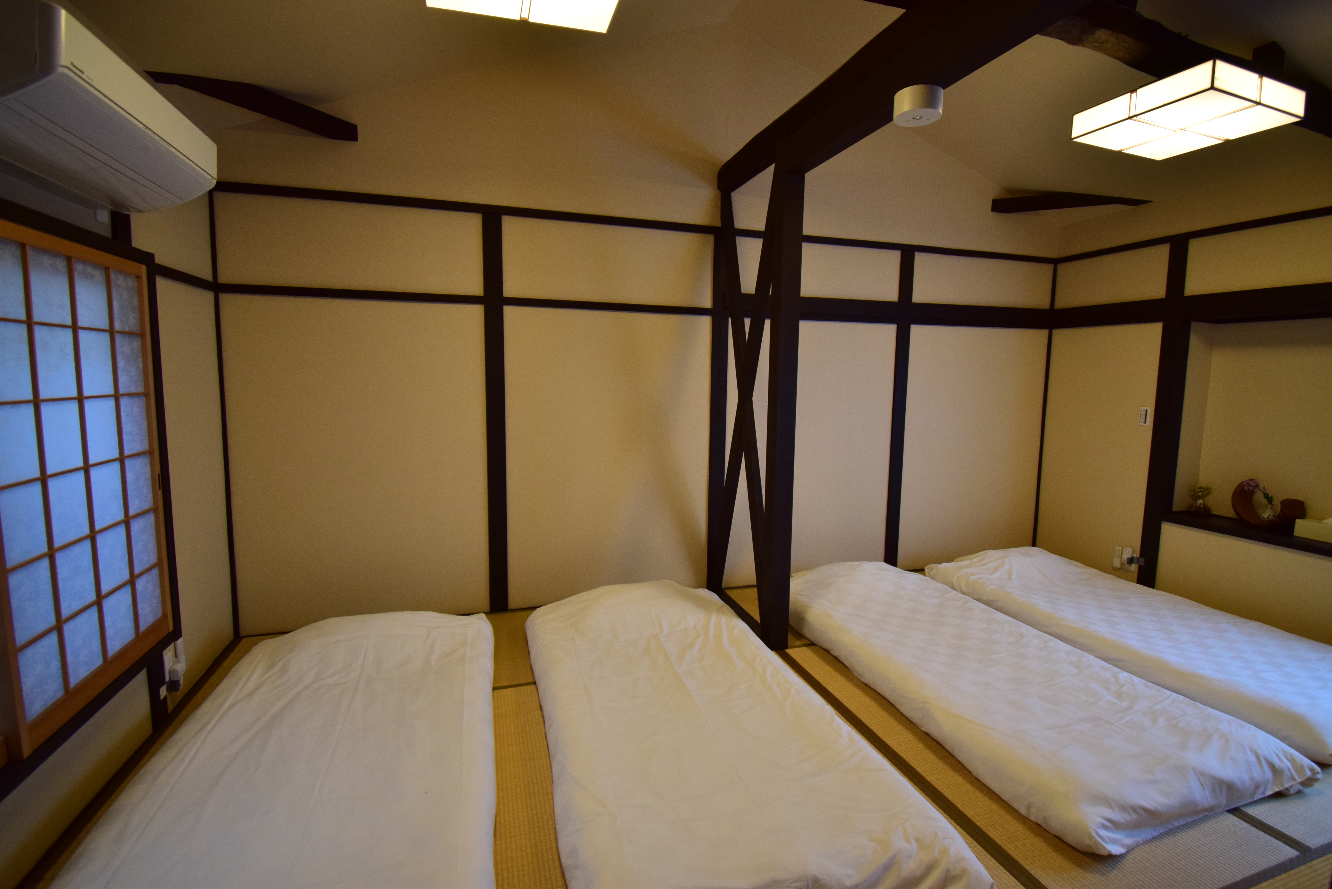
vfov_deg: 77.4
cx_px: 666
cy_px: 444
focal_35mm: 15
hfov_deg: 100.4
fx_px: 555
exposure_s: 1/125
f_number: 4.5
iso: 800
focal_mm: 10
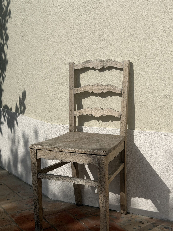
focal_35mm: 48
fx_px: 320
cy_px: 116
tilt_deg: -6.7
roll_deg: -1.2
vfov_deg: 39.7
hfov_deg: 30.3
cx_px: 86
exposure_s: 1/16129
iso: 80
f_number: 1.78
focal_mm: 6.76
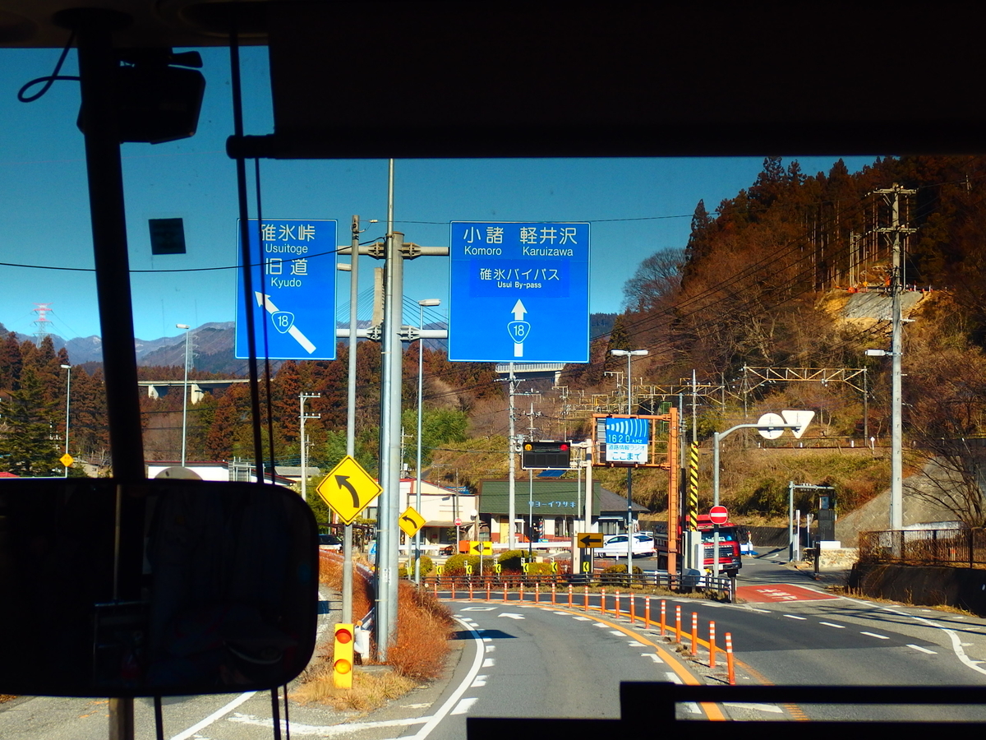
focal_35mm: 62
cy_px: 370
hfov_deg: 31.2
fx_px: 1766
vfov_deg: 23.7
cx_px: 493
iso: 100
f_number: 4
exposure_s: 1/800
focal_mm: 11.1
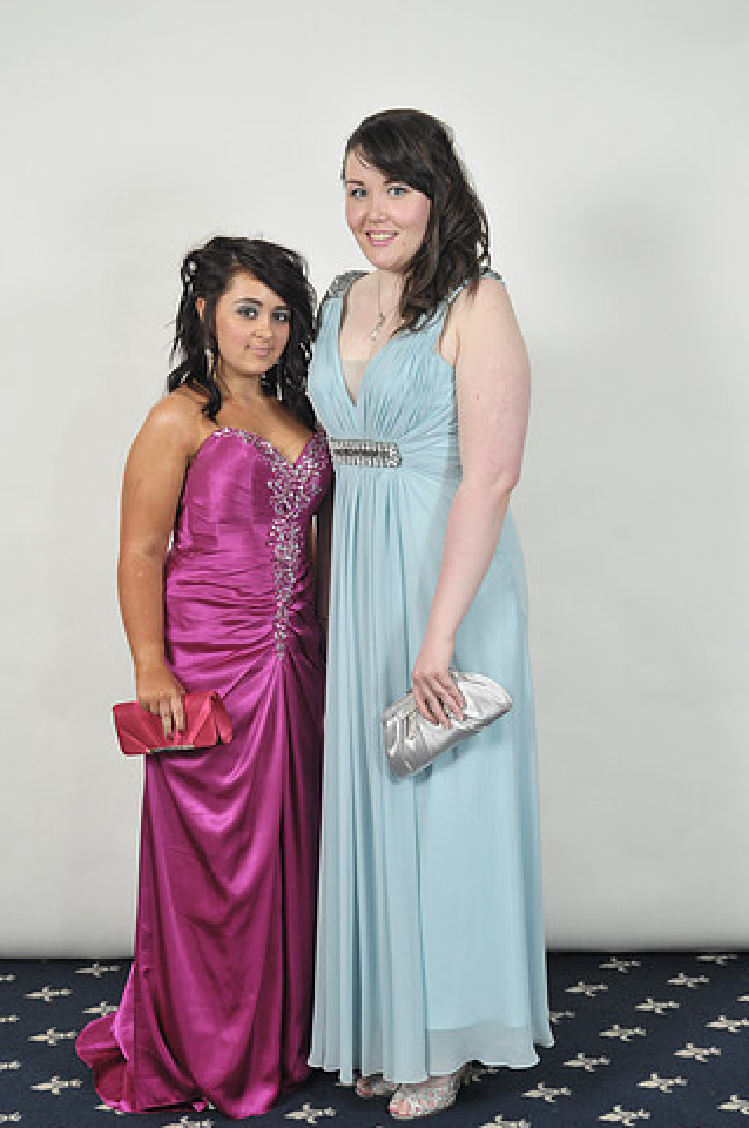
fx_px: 1814
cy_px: 674
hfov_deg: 23.3
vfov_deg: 34.4
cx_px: 357
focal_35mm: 58
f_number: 7.1
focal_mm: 48
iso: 1000
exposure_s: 1/160
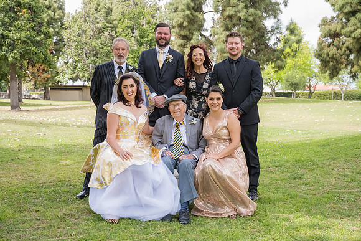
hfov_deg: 42.7
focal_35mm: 46
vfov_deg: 29.3
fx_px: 461
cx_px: 180
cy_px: 120
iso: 1250
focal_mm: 46
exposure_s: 1/1000
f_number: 6.3
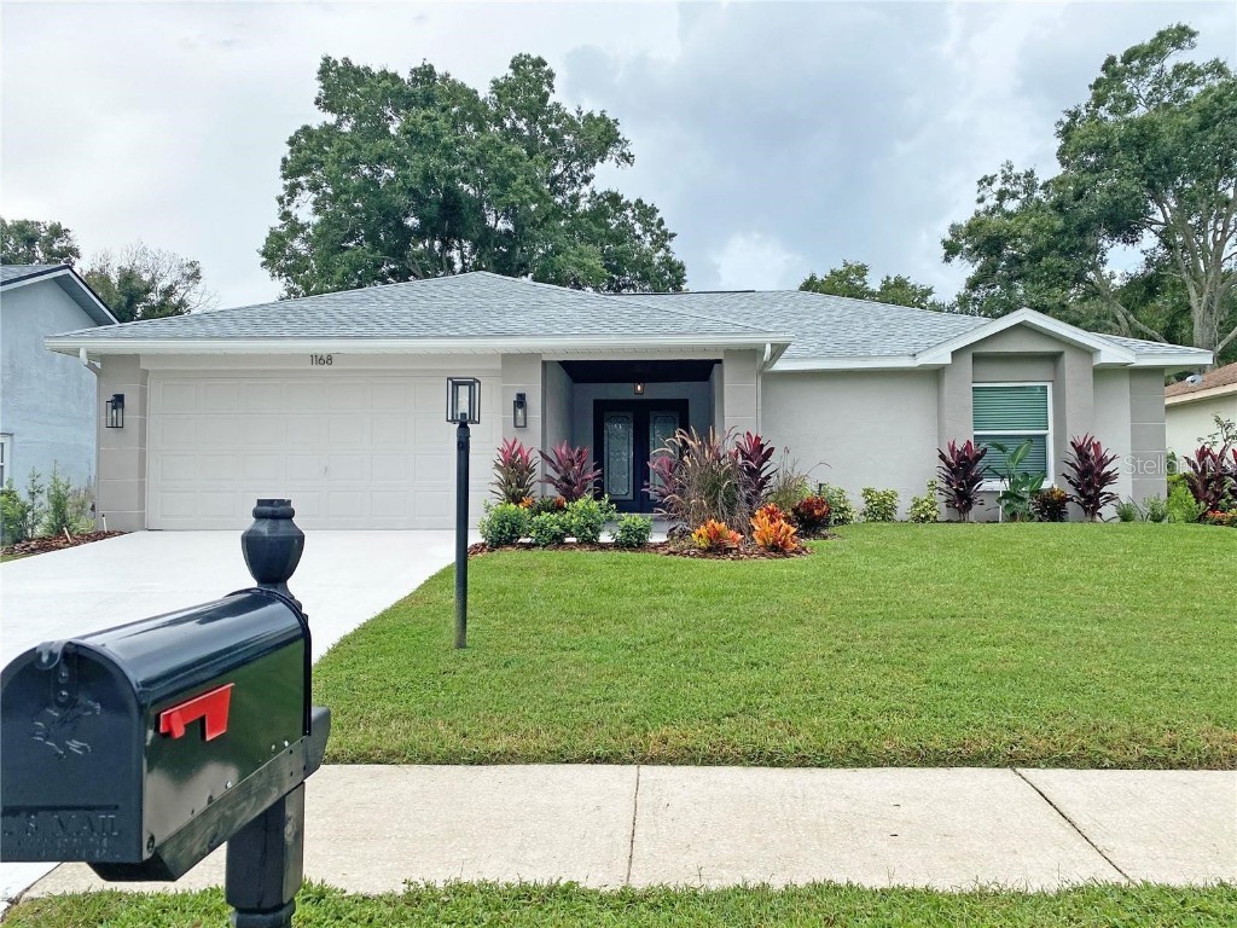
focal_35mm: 26
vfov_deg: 53.1
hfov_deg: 67.3
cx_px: 618
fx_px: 929
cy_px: 464
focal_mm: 4.25
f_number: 1.8
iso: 32
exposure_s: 1/2141
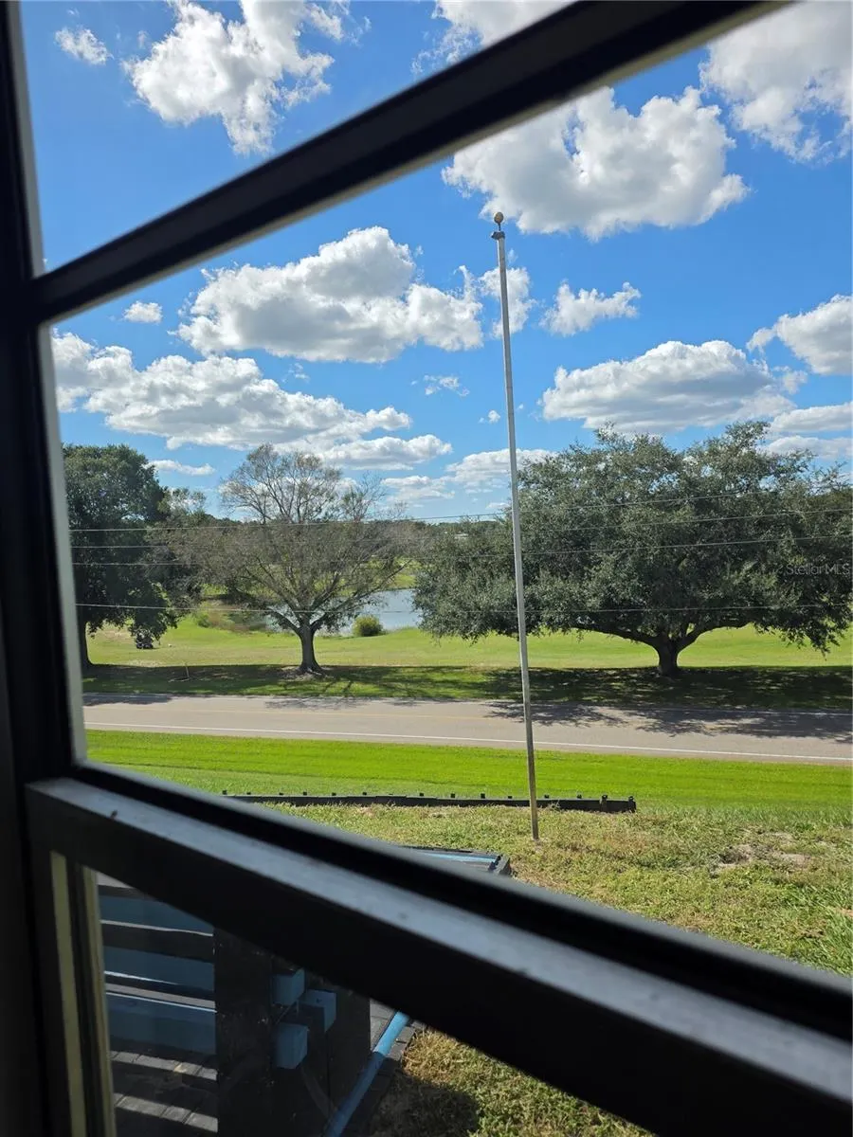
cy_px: 568
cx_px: 426
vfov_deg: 73.9
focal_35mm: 23
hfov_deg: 58.9
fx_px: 756
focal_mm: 6.25
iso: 80
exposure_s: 1/5958
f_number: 1.7
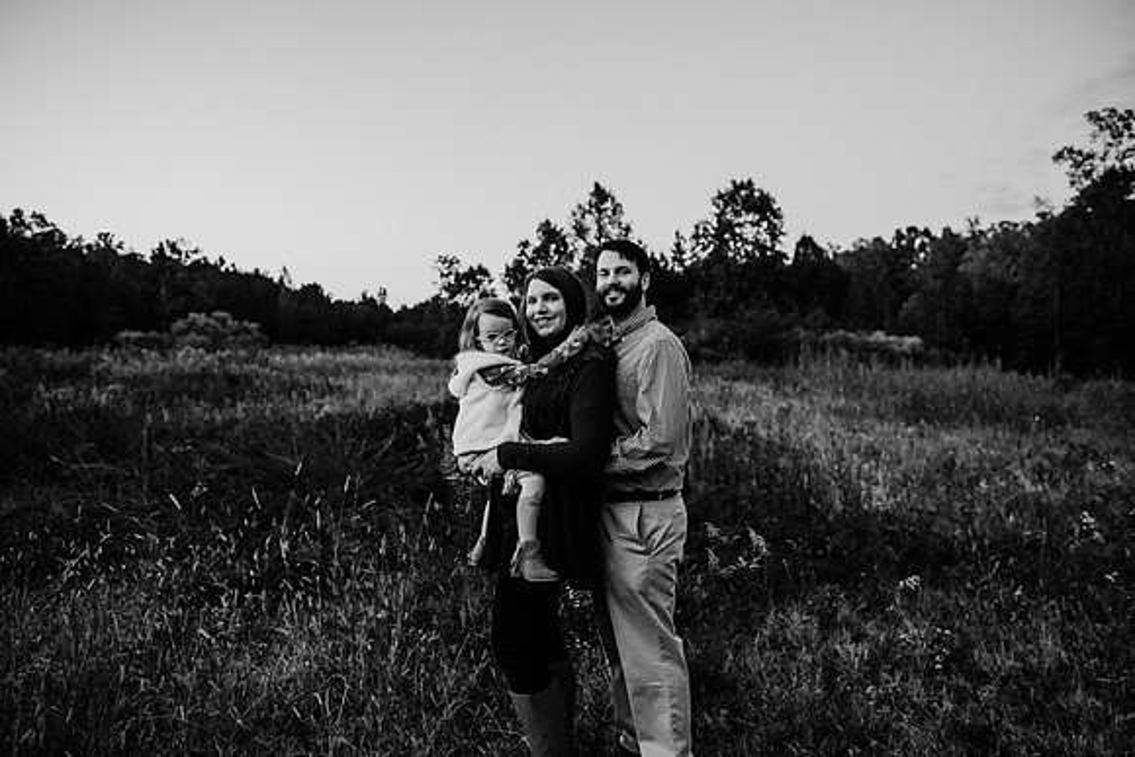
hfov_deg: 73.7
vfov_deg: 53.2
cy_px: 378
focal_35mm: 24
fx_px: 757
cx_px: 568
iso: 800
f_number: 2.8
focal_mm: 24
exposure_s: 1/250
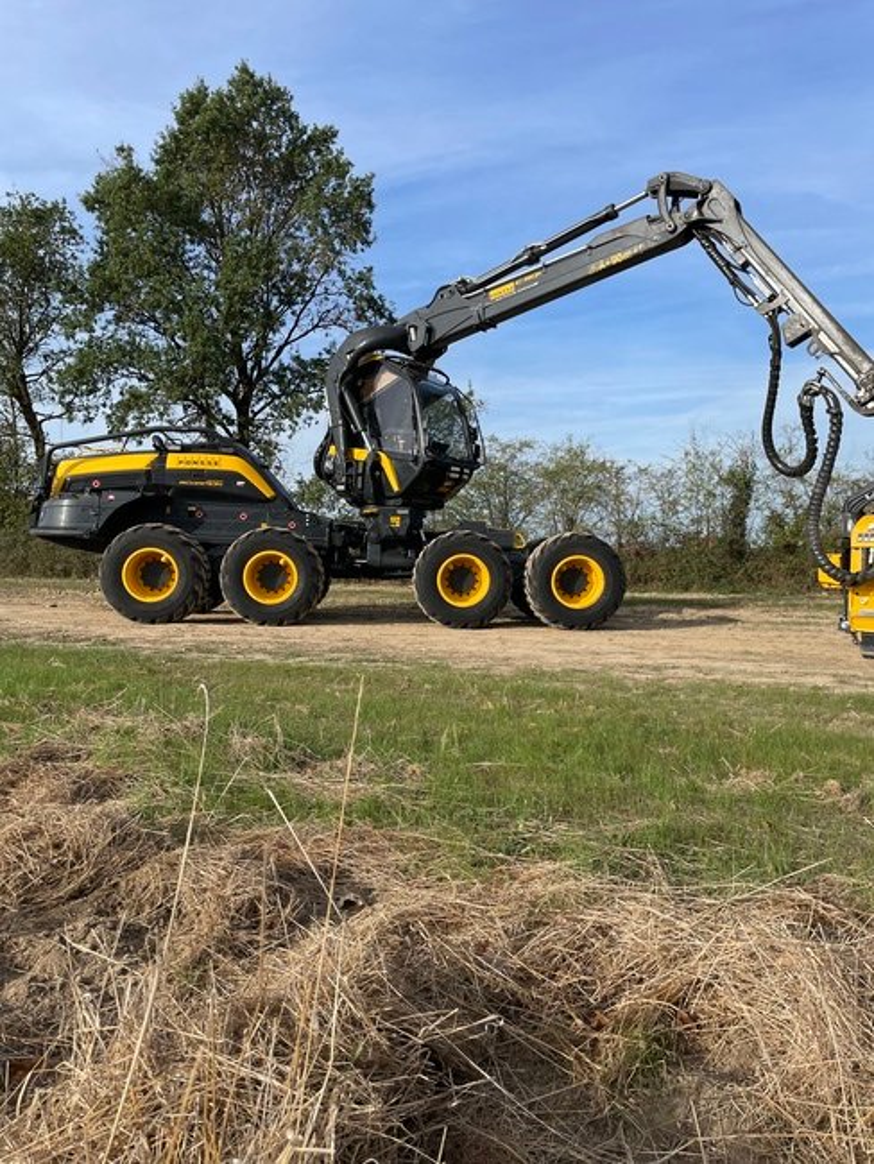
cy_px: 582
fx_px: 875
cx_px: 437
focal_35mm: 26
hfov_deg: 53.1
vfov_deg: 67.3
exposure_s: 1/2092
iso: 32
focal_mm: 4.2
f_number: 1.6
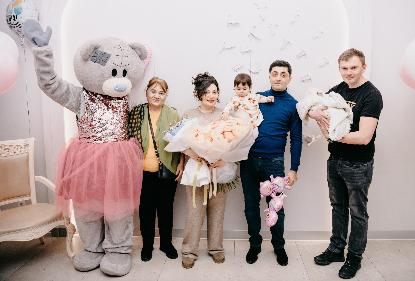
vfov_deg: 50.3
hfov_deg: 69.3
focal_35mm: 26
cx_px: 225
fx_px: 299
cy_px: 132
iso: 320
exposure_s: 1/160
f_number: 4
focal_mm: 24
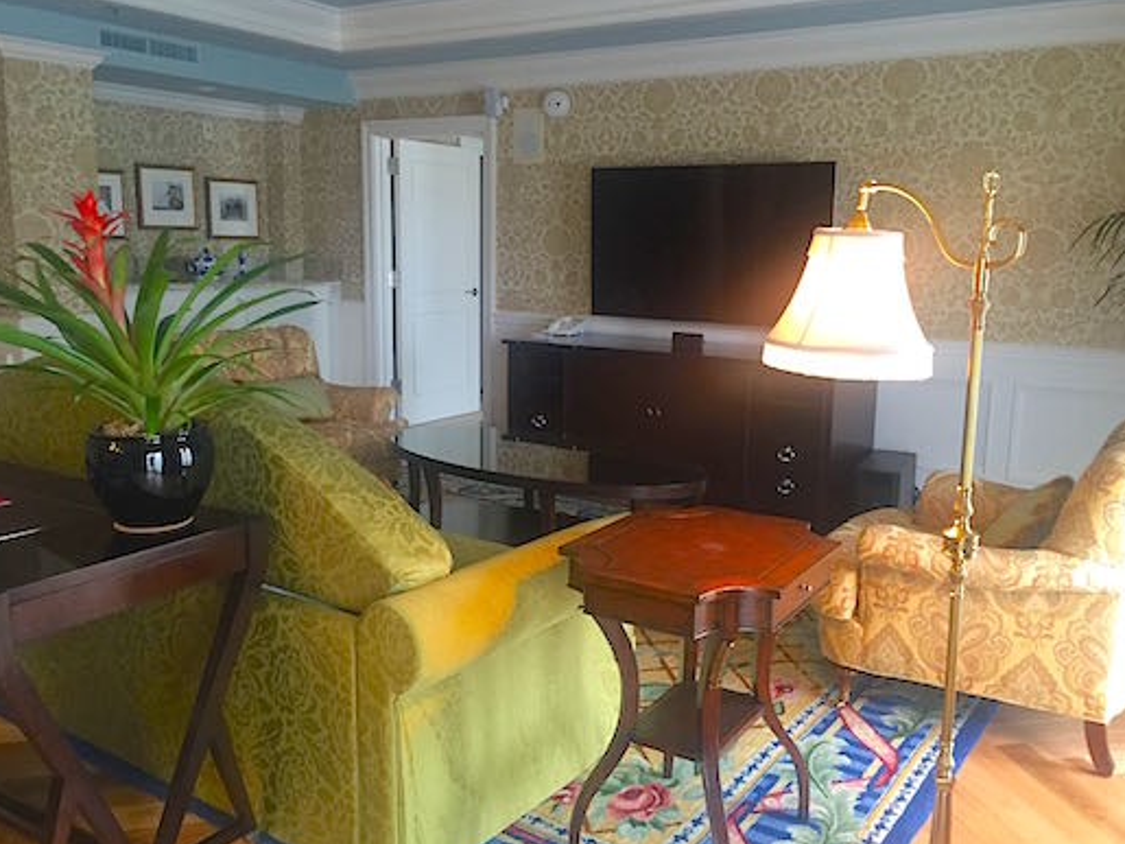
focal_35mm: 31
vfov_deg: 45.4
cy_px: 408
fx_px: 1007
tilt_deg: -8.5
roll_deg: -1.1
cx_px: 590
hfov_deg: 58.3
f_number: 2.2
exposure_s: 1/30
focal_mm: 4.15
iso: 125
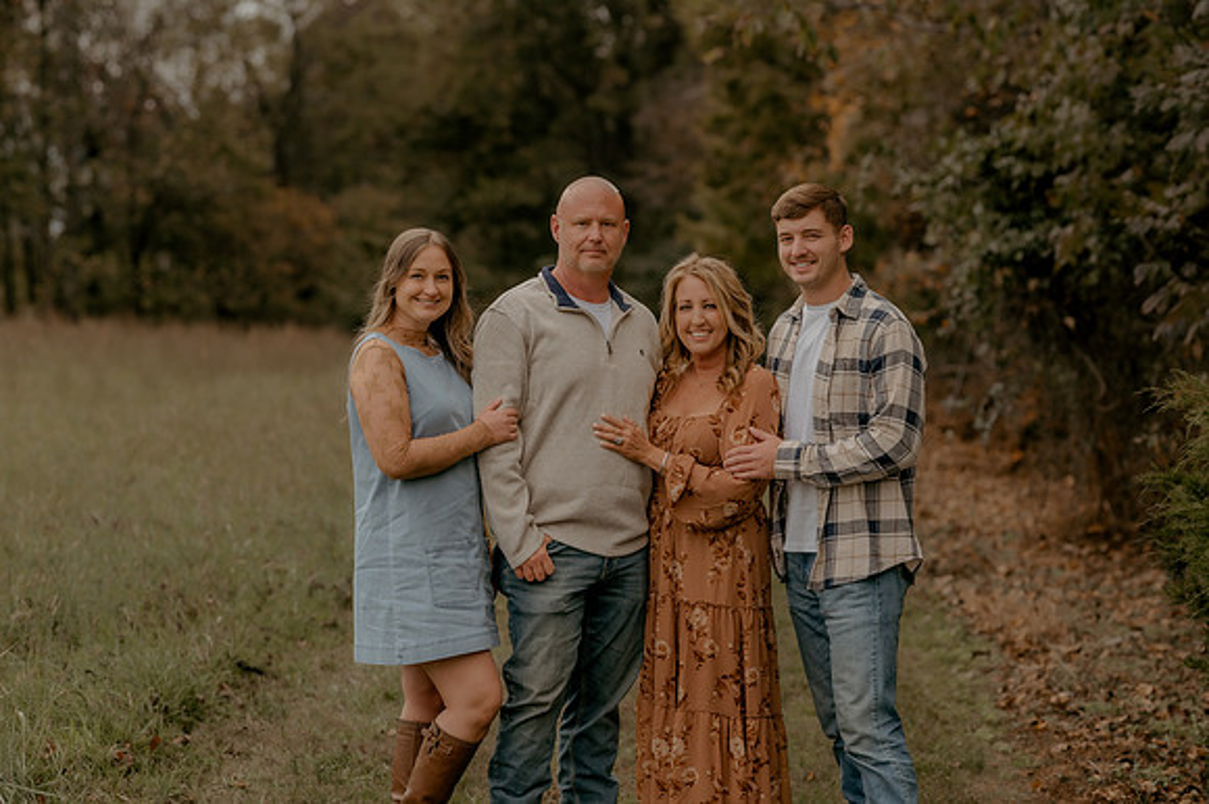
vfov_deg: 16.1
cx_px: 604
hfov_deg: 23.9
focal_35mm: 85
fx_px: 2853
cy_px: 402
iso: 125
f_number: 2.8
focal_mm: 85
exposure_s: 1/640
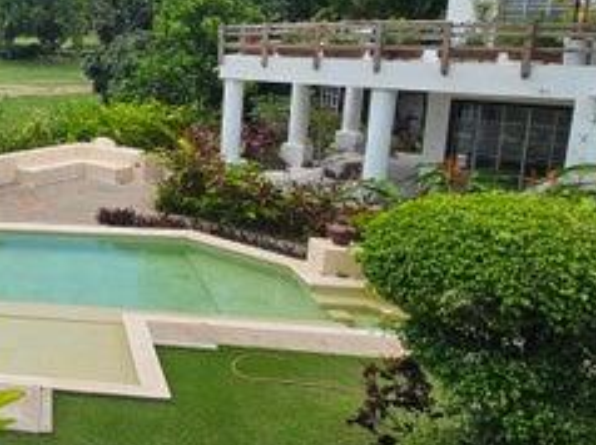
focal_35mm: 35
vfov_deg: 40.1
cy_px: 145
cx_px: -103
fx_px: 602
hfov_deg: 39.6
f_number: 2.2
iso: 50
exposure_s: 1/2384
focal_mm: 2.2
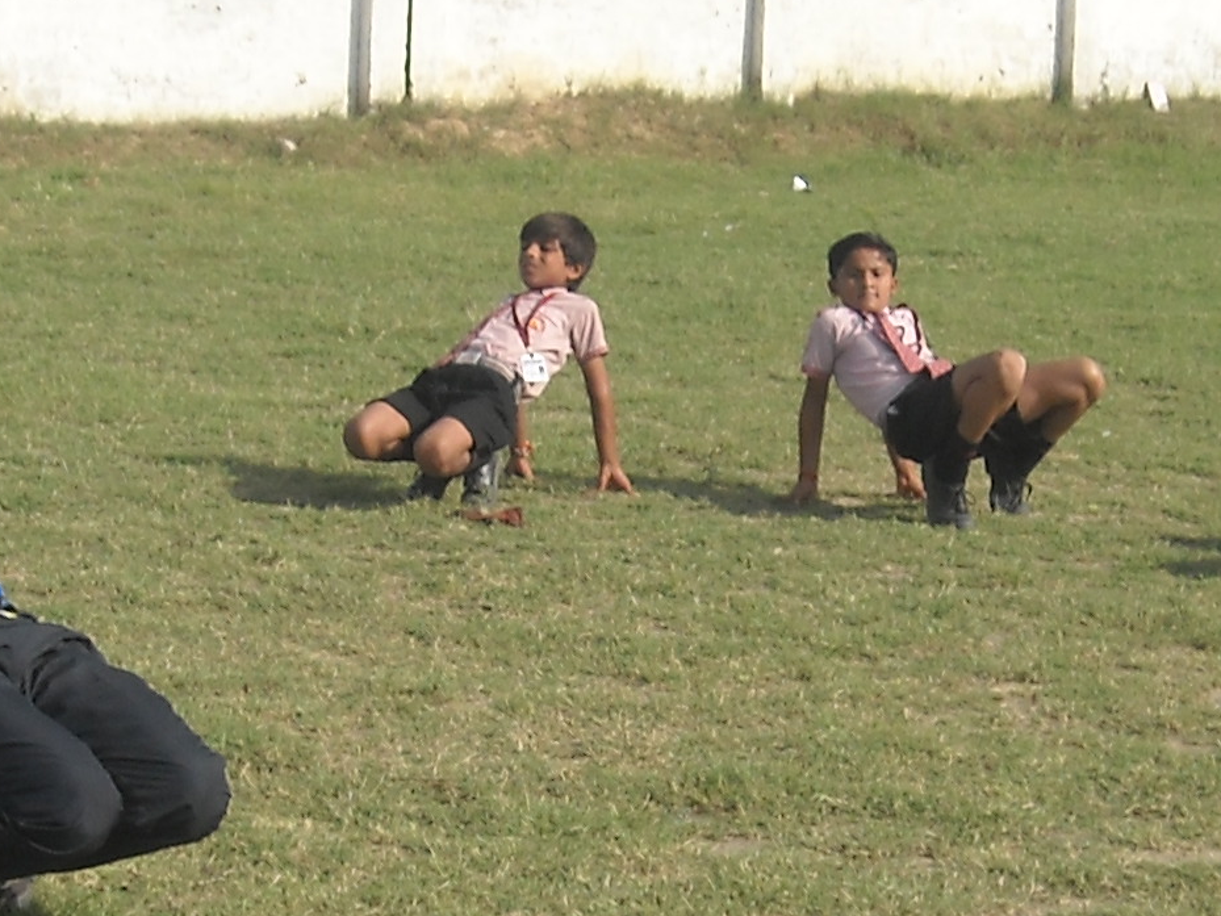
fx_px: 4339
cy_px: 602
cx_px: 572
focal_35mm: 123
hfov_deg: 16.0
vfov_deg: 12.0
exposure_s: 1/260
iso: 64
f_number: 5.6
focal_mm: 5.7
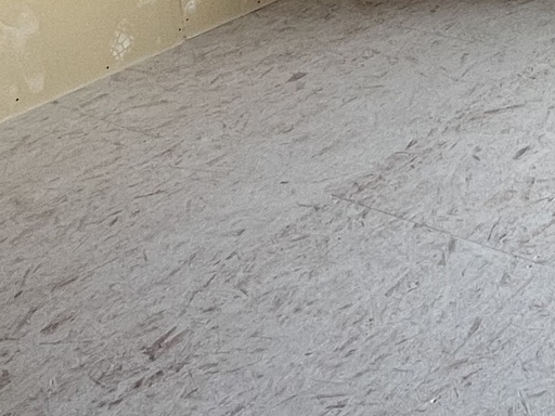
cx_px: 604
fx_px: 1042
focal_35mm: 65
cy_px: -147
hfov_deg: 27.4
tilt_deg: -12.2
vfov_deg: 20.4
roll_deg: +1.7
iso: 100
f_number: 1.8
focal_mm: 1.57
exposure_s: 1/99
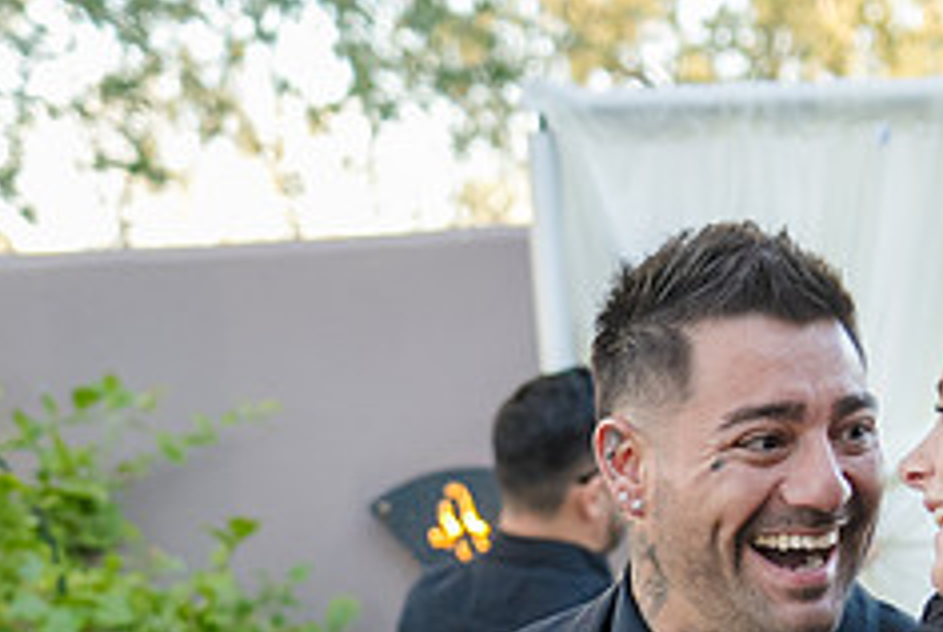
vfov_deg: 6.5
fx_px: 5455
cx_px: 814
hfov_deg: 9.8
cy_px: 900
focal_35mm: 208
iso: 500
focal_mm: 60
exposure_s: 1/250
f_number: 4
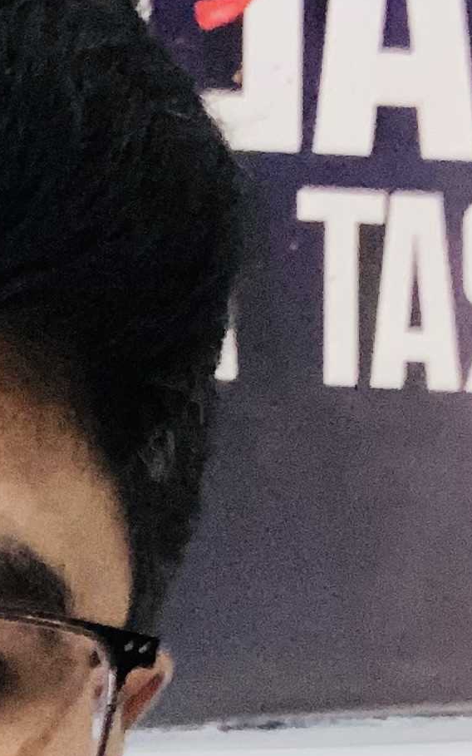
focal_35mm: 108
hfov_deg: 11.4
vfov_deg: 18.1
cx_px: -310
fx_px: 2223
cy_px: 960
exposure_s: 1/18
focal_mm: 2.71
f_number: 2.2
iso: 640
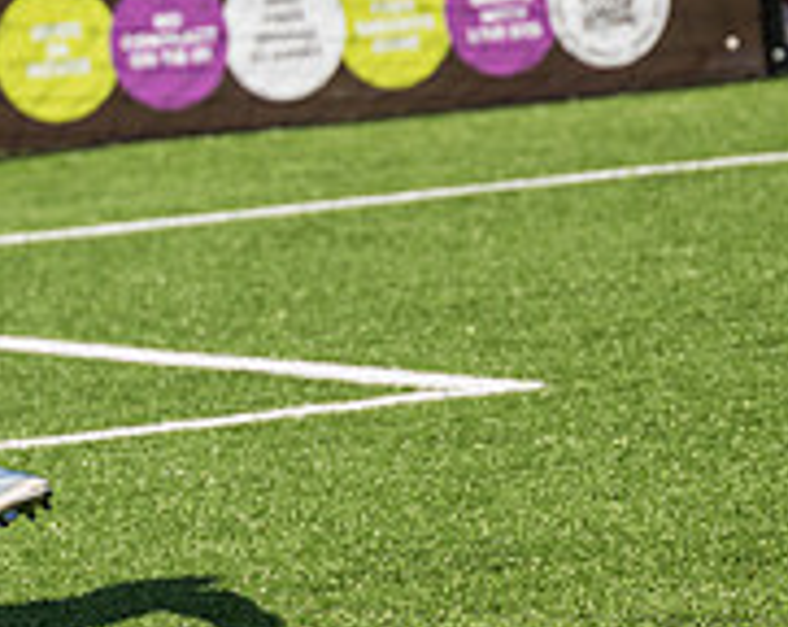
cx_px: -211
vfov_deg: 3.3
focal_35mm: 474
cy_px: 161
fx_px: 11031
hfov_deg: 4.1
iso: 200
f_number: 4
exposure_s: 1/2500
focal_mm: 135
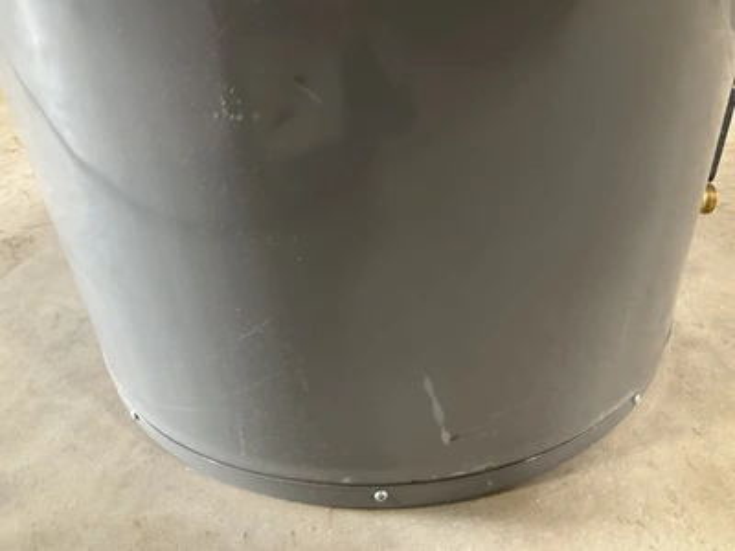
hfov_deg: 61.7
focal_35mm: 29
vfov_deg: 48.2
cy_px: 276
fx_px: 616
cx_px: 368
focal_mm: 3
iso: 200
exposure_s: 1/40
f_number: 1.8
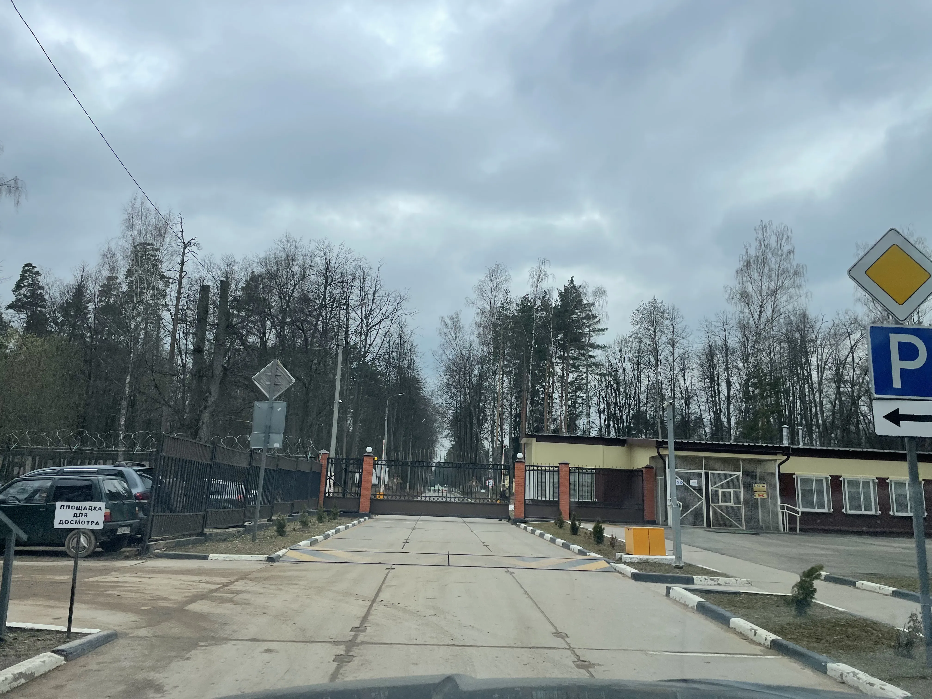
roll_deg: -0.7
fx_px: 700
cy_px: 350
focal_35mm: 26
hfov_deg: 67.3
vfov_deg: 53.1
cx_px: 466
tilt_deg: +10.2
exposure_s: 1/2304
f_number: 1.6
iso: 32
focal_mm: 4.2
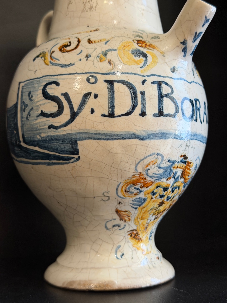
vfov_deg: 39.7
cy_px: 152
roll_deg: -0.3
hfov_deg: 30.3
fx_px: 420
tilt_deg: +2.4
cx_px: 114
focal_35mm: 48
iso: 160
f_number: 1.78
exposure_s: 1/50
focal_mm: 6.76
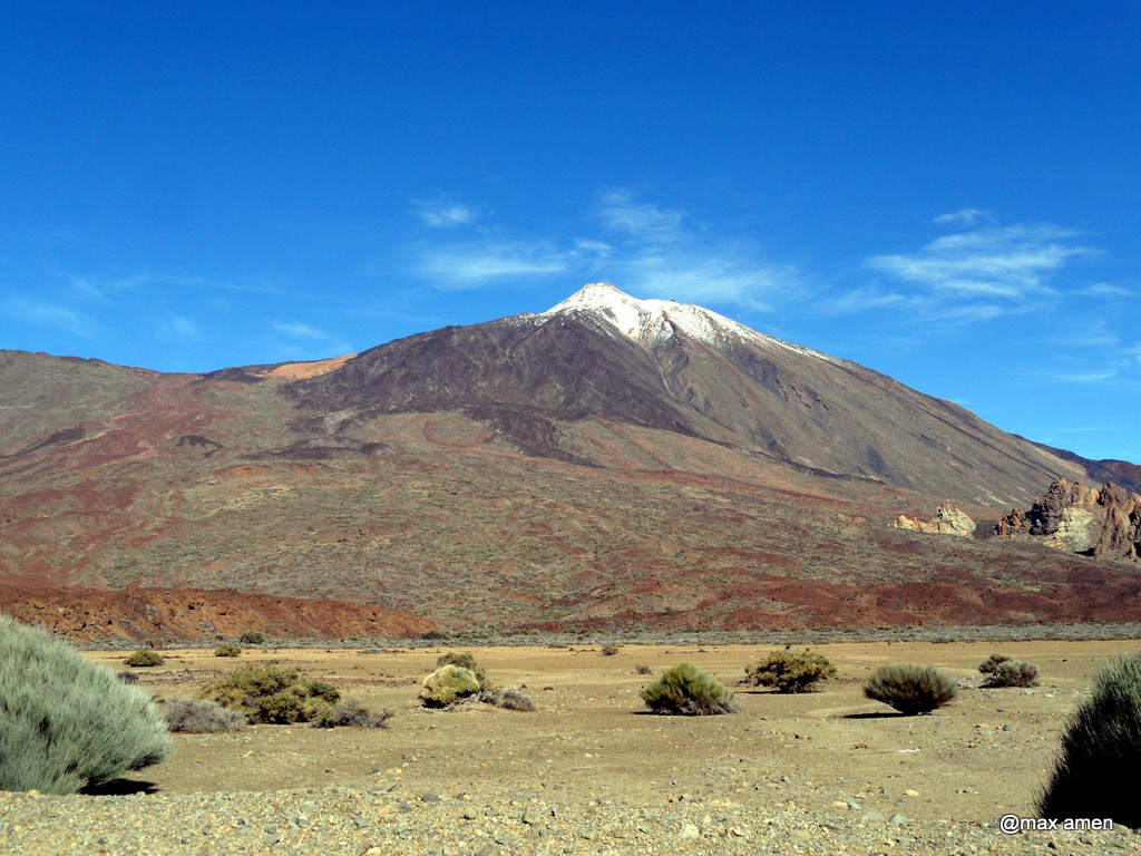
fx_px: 1318
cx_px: 570
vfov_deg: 36.0
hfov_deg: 46.8
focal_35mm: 40
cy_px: 428
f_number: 5.2
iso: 80
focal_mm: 6.5
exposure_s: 1/500
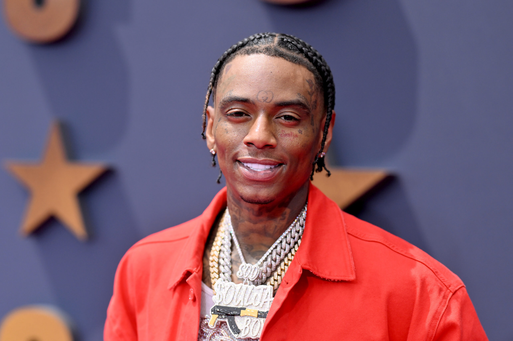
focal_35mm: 127
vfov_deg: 10.8
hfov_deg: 16.1
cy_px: 170
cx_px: 256
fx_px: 1809
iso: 320
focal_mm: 85
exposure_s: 1/4000
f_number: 1.8
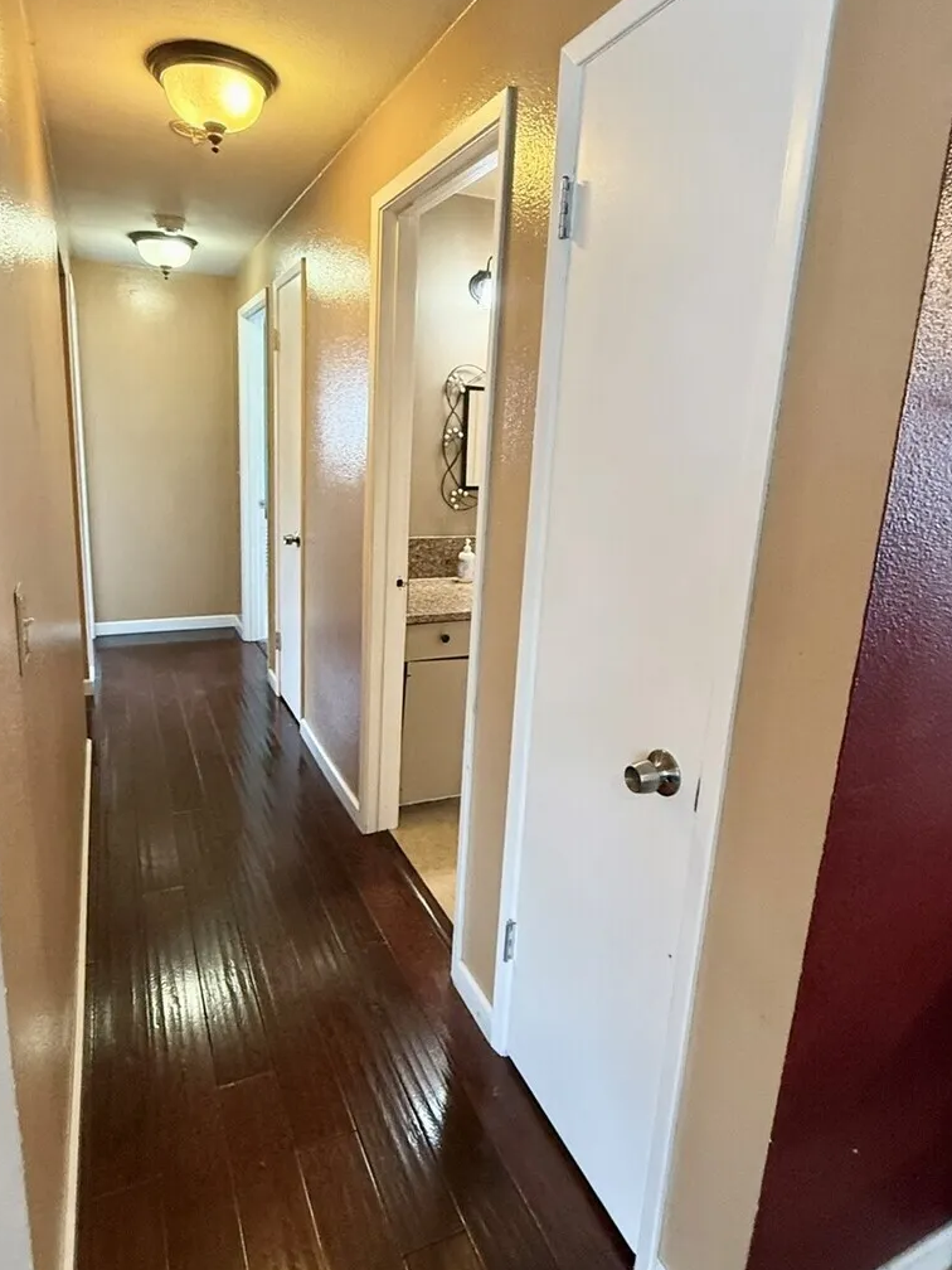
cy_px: 596
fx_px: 733
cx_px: 422
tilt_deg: -11.0
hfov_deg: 65.8
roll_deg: -1.6
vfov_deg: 81.7
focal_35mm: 20
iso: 320
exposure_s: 1/60
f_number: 2.2
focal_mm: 2.22
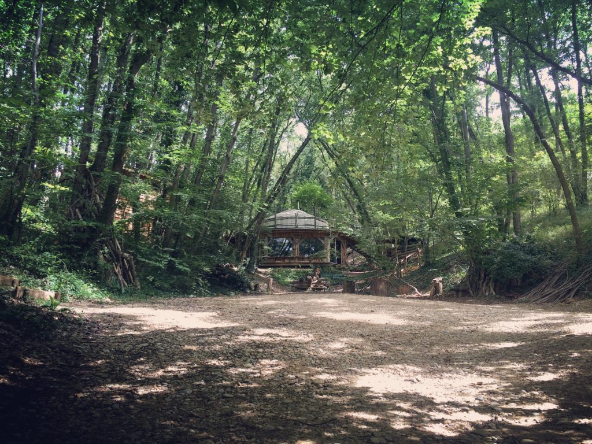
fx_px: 496
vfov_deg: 48.2
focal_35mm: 29
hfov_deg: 61.7
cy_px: 222
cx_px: 296
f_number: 2.2
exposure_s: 1/104
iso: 32
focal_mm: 4.15
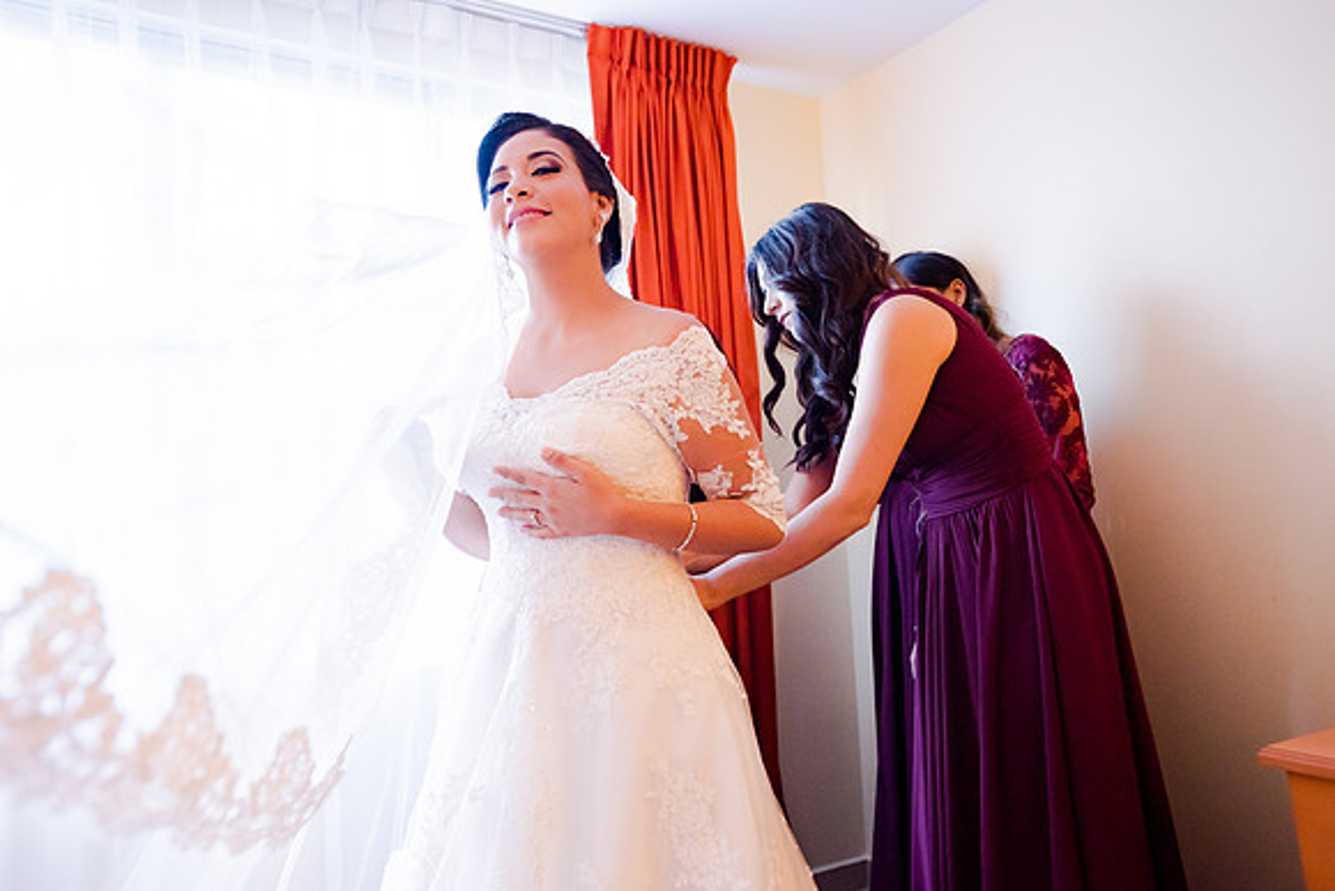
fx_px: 964
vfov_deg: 49.6
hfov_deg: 69.4
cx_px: 668
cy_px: 446
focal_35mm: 26
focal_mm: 26
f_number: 2.8
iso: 1600
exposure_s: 1/200
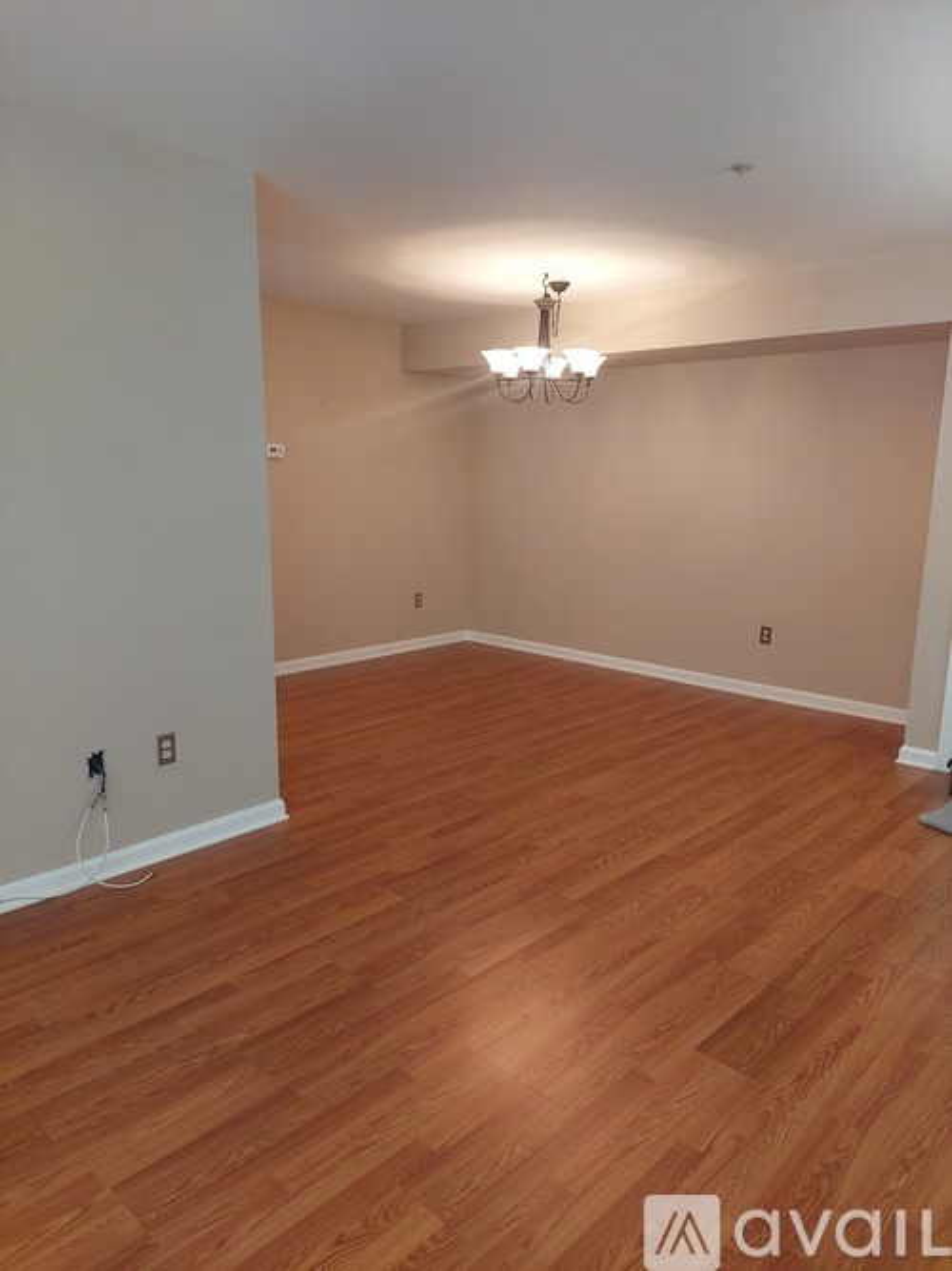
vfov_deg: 71.6
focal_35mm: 24
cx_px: 476
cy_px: 636
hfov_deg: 56.8
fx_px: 880
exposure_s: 1/60
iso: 320
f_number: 1.8
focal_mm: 5.23
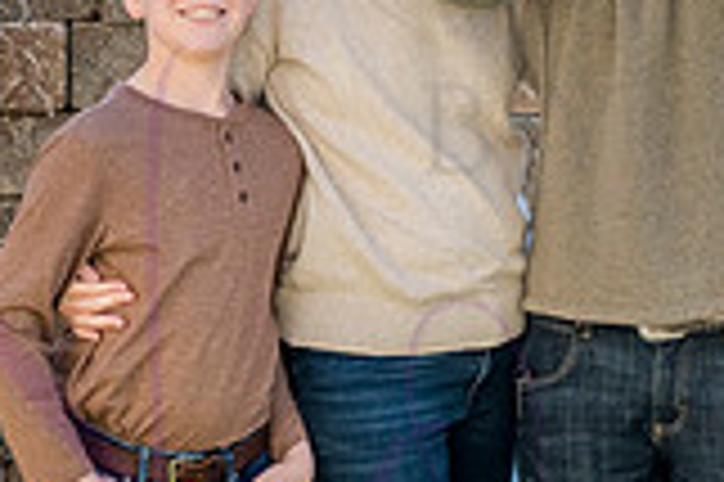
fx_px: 2973
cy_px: 119
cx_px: 607
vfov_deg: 9.2
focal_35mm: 148
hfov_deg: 13.8
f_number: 7.1
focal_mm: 41
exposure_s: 1/640
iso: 400
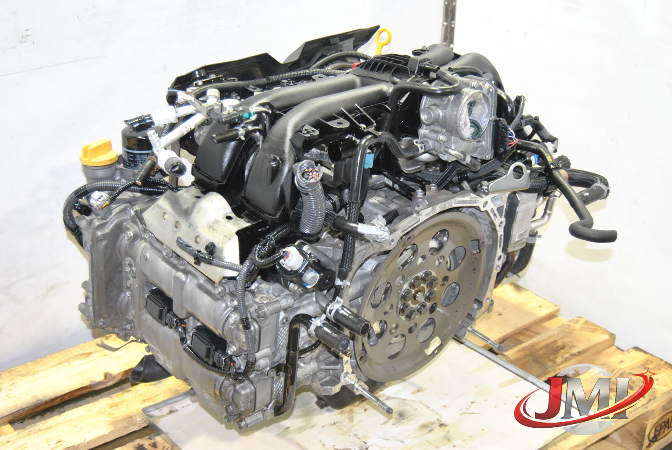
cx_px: 336
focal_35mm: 51
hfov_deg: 38.8
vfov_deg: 26.6
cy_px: 225
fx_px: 953
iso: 800
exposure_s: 1/60
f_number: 5
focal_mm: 34
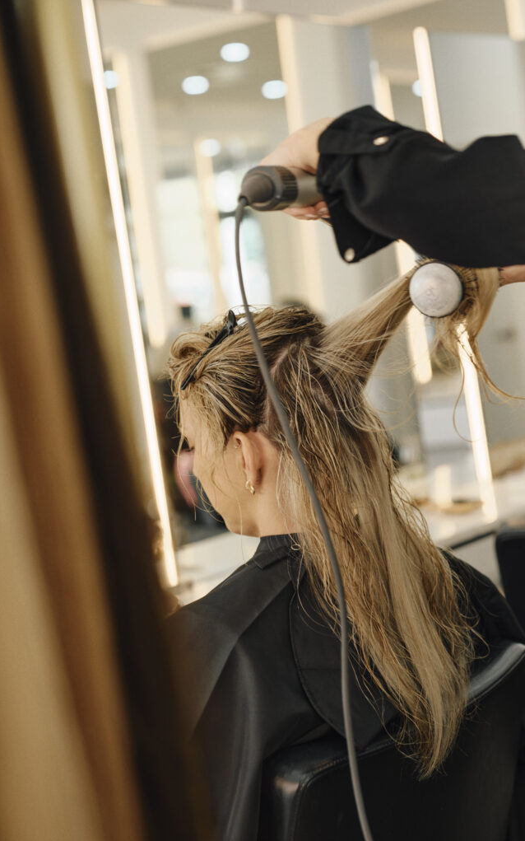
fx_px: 1534
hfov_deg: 19.4
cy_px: 421
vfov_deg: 30.6
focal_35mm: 67
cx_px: 314
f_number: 4
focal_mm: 80
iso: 400
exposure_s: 1/60
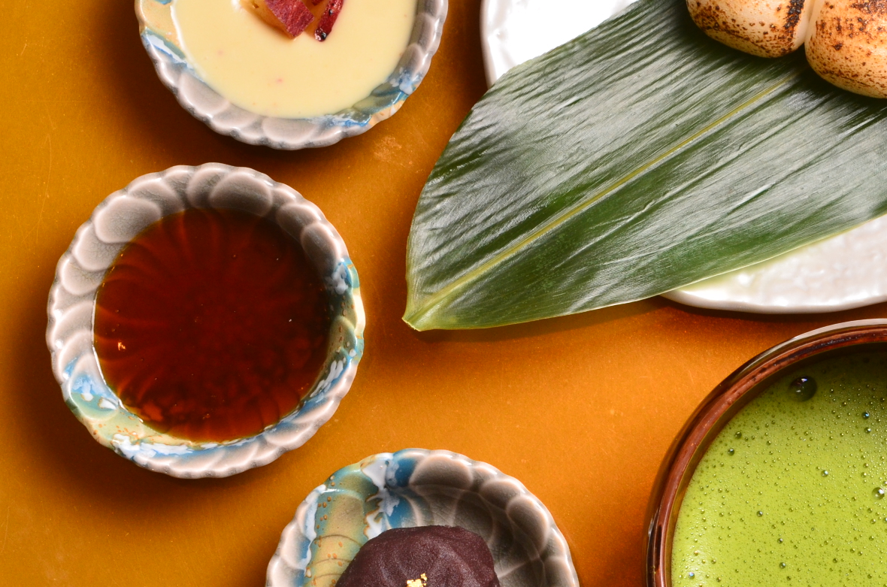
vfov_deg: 7.3
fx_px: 4622
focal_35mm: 188
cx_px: 908
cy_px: 176
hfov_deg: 10.9
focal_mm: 60
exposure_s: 1/125
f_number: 8
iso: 400
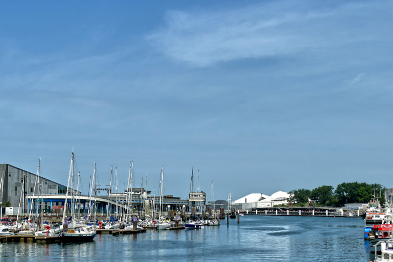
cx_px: 167
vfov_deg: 21.6
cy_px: 133
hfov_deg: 31.8
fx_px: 688
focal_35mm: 63
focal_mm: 16.2
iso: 125
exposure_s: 1/2000
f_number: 4
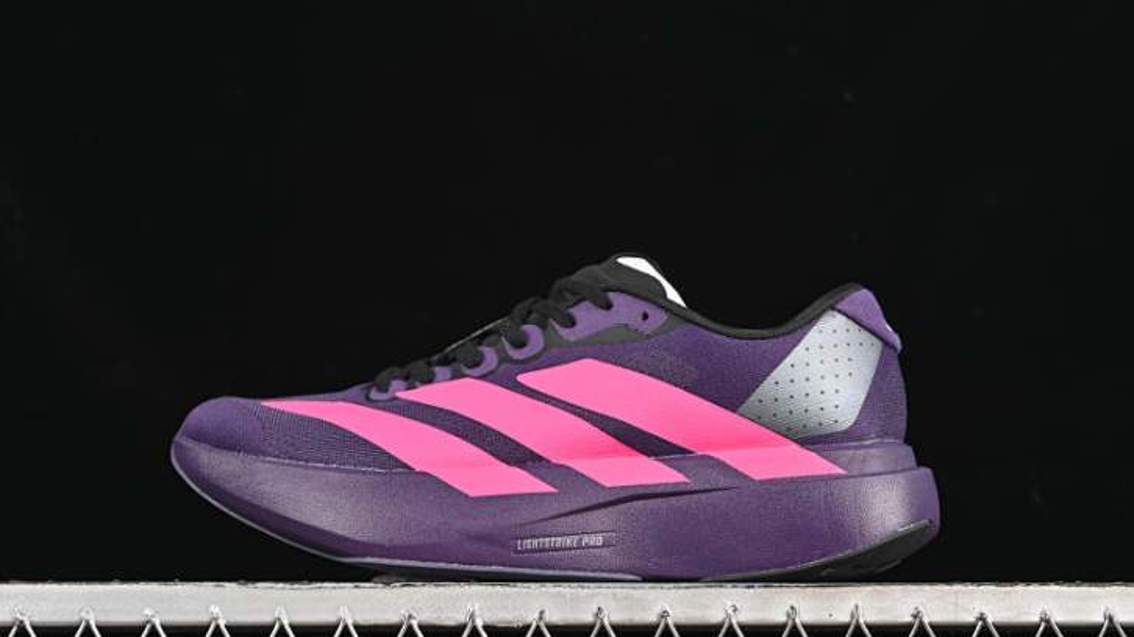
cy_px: 348
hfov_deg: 26.9
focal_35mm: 79
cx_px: 569
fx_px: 2375
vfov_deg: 15.3
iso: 160
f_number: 6.3
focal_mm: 50
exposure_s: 1/60
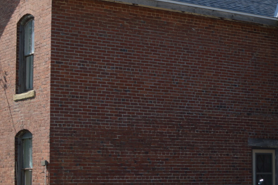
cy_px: 139
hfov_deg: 20.3
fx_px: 741
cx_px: 304
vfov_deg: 14.2
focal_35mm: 96
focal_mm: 24
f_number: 7.1
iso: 100
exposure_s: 1/200
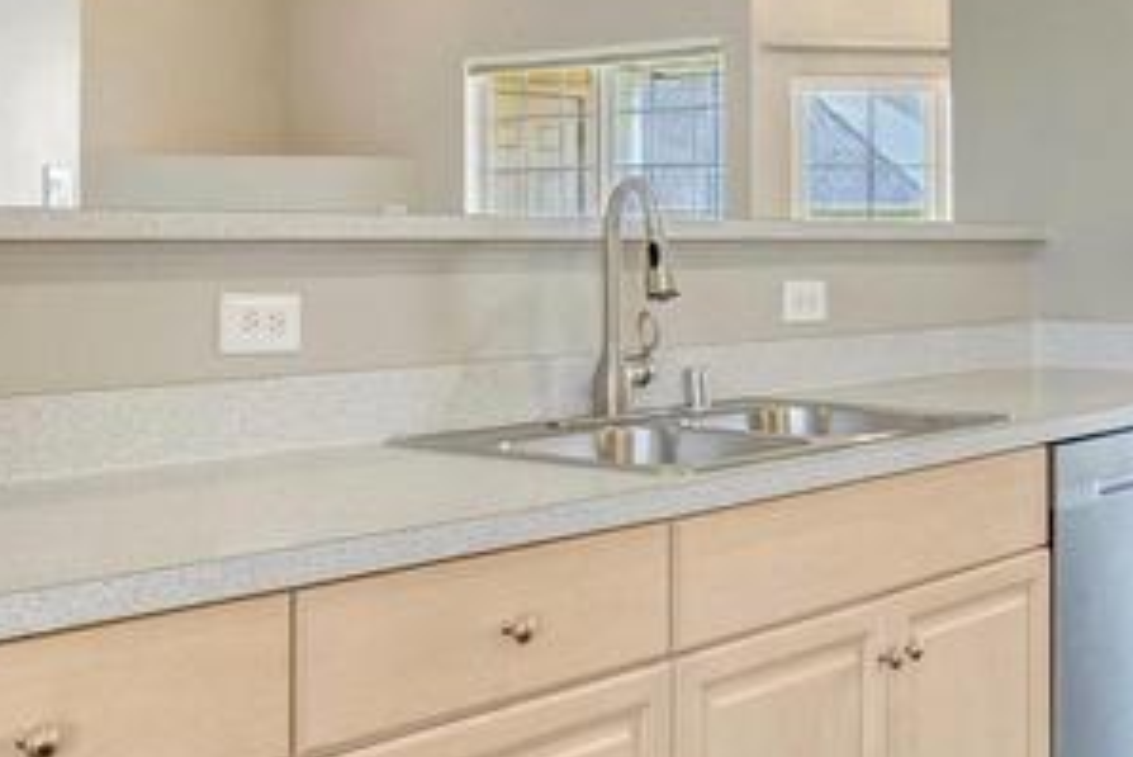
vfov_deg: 24.6
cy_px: 272
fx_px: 1732
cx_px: 893
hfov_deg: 35.2
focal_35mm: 55
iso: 1250
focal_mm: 16
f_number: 8
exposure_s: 1/50
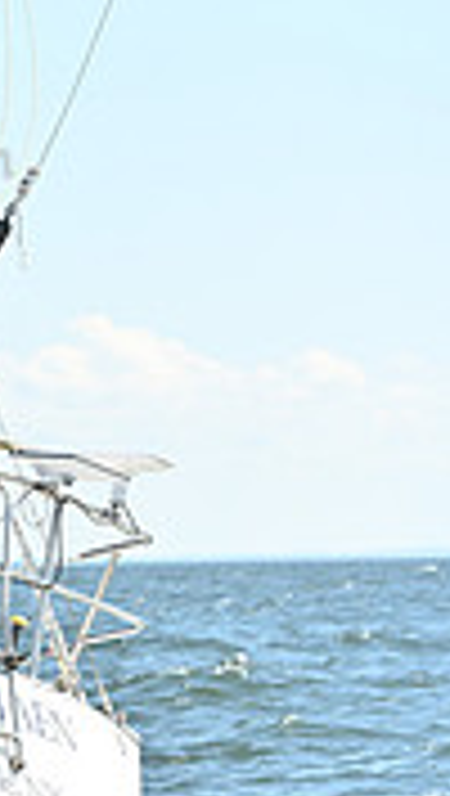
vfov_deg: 7.7
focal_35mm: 281
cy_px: 524
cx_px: -850
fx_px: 5941
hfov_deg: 4.2
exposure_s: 1/1250
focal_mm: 82
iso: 250
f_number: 5
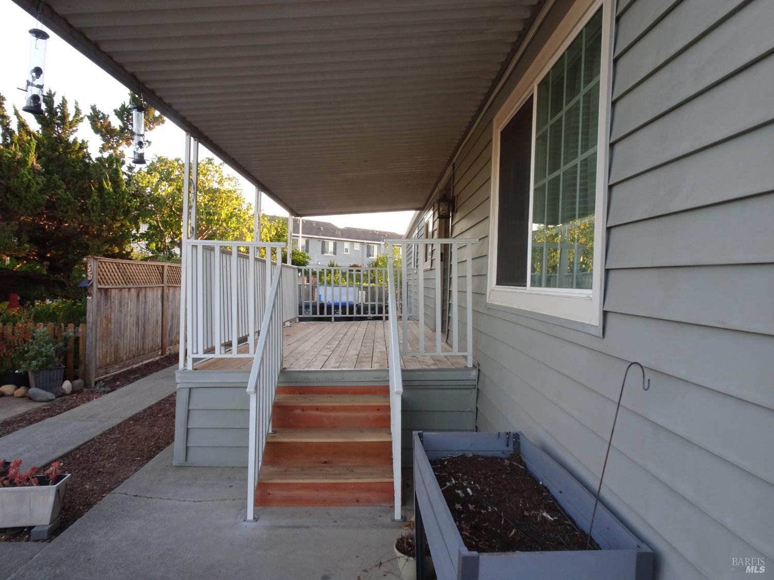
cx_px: 387
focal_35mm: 24
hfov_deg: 71.6
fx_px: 537
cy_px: 290
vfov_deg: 56.8
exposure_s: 1/30
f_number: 3.5
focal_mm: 4.1
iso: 100
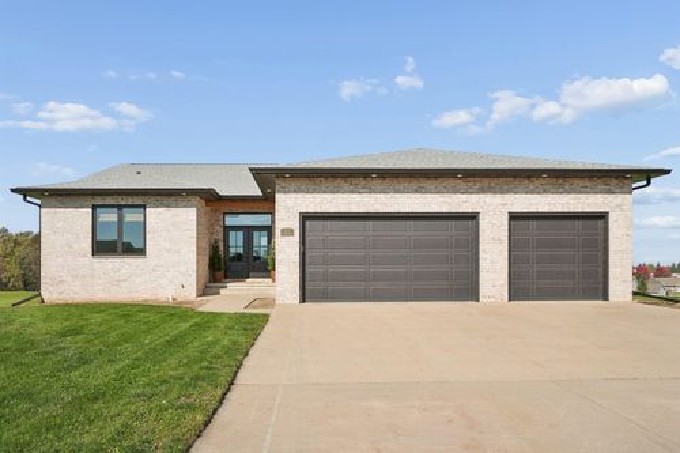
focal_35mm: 25
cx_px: 340
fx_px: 472
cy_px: 226
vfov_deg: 51.3
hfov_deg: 71.5
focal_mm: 25
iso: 400
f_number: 9
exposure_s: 1/1250
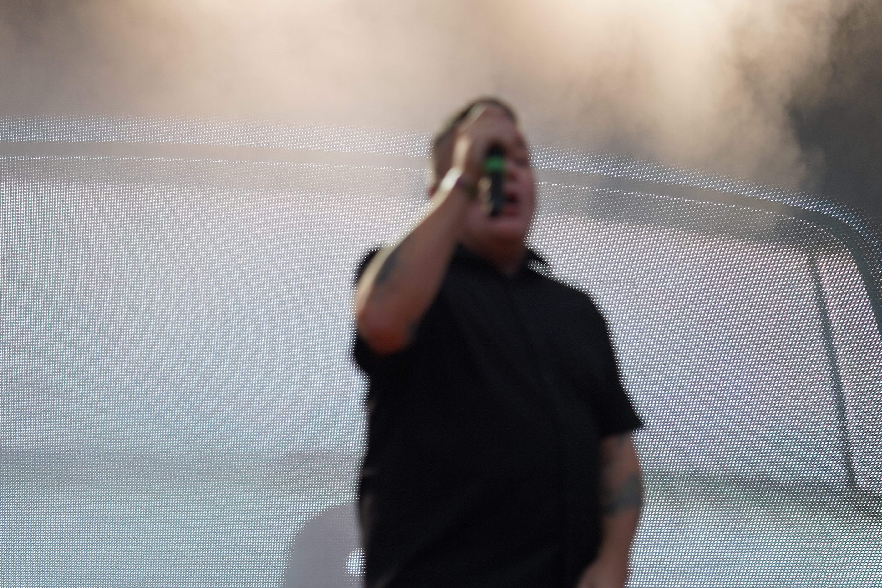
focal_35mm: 105
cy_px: 294
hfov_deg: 19.5
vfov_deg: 13.0
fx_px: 2572
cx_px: 441
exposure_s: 1/125
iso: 400
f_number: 4
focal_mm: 105
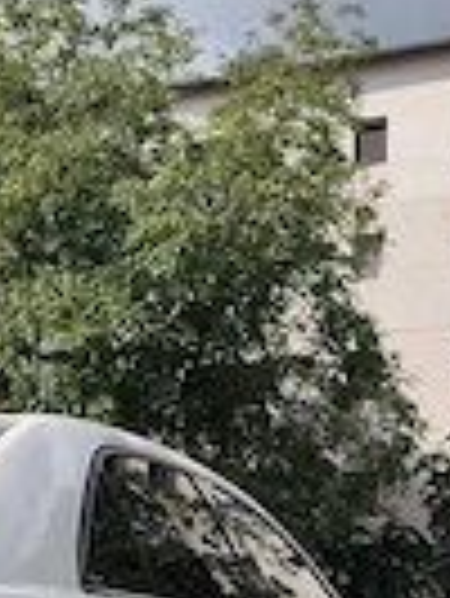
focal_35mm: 72
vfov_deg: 25.2
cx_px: -36
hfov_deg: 19.7
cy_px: 647
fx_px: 1246
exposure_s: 1/5618
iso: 50
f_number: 1.6
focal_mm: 5.84
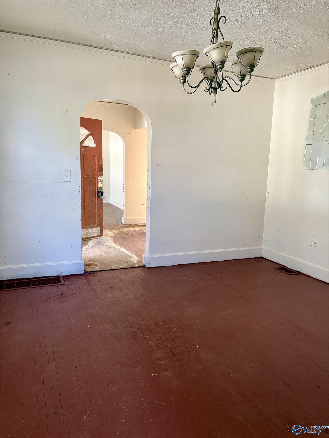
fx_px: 329
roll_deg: -1.4
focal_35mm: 26
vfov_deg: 67.3
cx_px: 164
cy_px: 219
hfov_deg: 53.1
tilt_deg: -8.2
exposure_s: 1/60
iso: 160
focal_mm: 5.96
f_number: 1.6
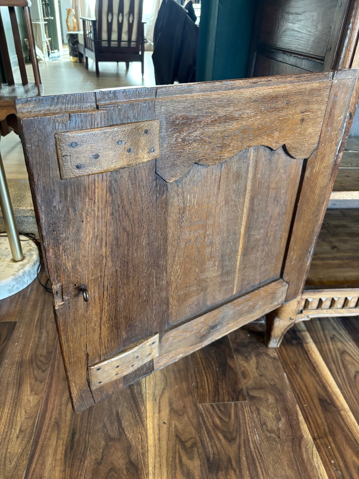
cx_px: 180
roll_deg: -4.5
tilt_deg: -32.8
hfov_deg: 53.1
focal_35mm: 26
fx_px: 360
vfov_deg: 67.3
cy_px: 240
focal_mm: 5.96
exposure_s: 1/60
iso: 400
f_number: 1.6
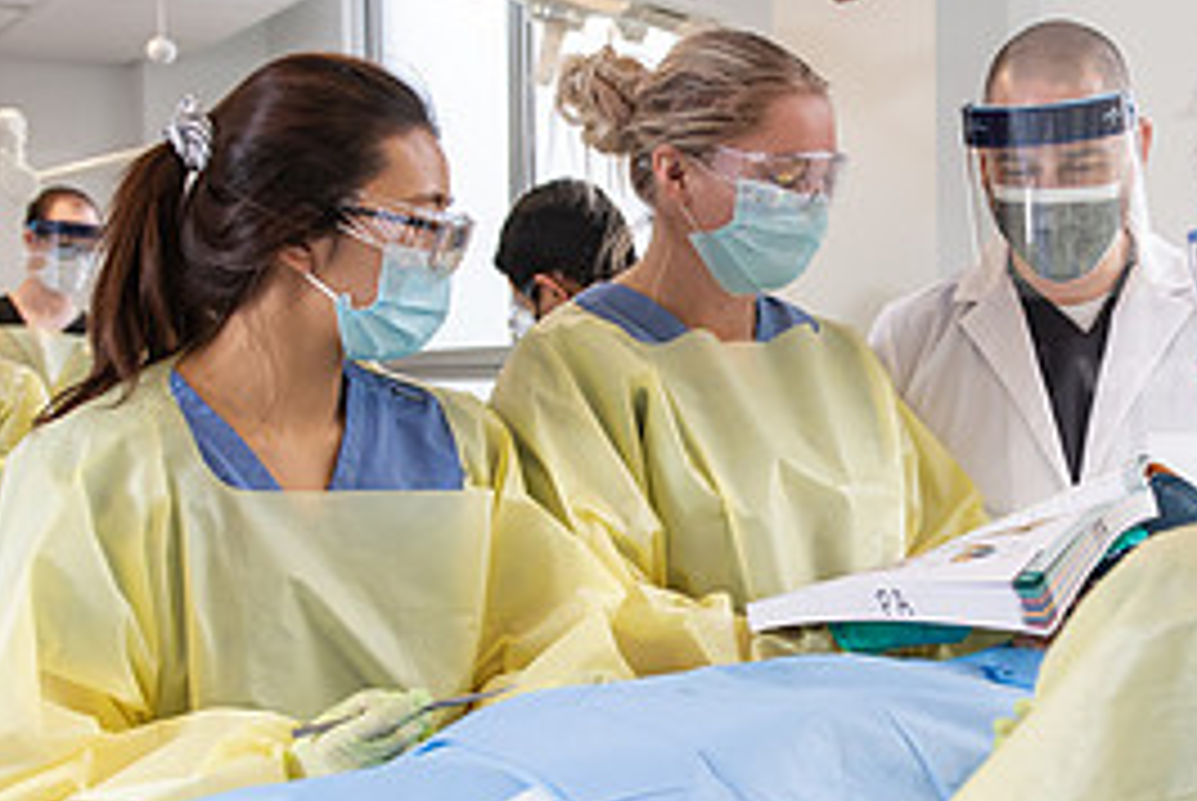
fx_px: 2030
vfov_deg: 22.3
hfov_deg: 32.3
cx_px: 873
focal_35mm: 61
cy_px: 466
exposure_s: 1/200
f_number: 4
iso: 500
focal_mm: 28
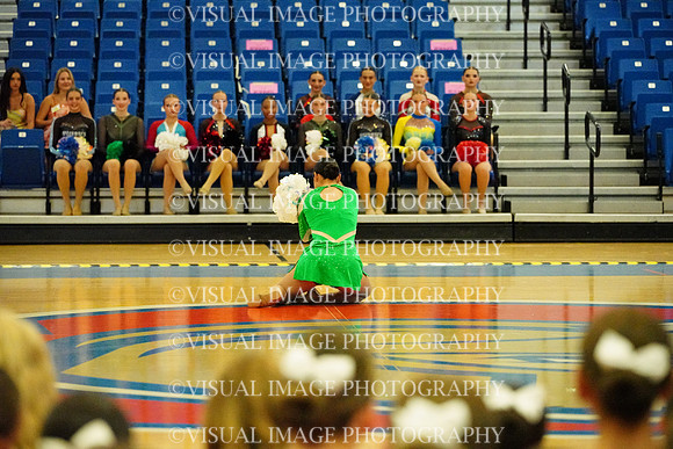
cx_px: 336
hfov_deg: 13.7
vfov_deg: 9.2
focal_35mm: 150
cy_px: 224
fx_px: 2805
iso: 25600
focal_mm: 150
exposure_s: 1/1000
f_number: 4
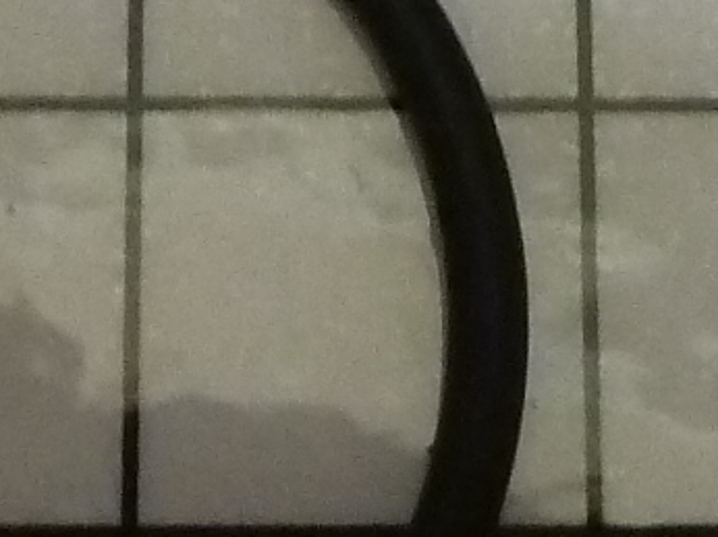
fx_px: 3835
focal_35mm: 185
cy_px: -352
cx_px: 268
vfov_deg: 7.8
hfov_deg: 10.7
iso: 250
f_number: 3.3
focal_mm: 4.1
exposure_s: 1/30
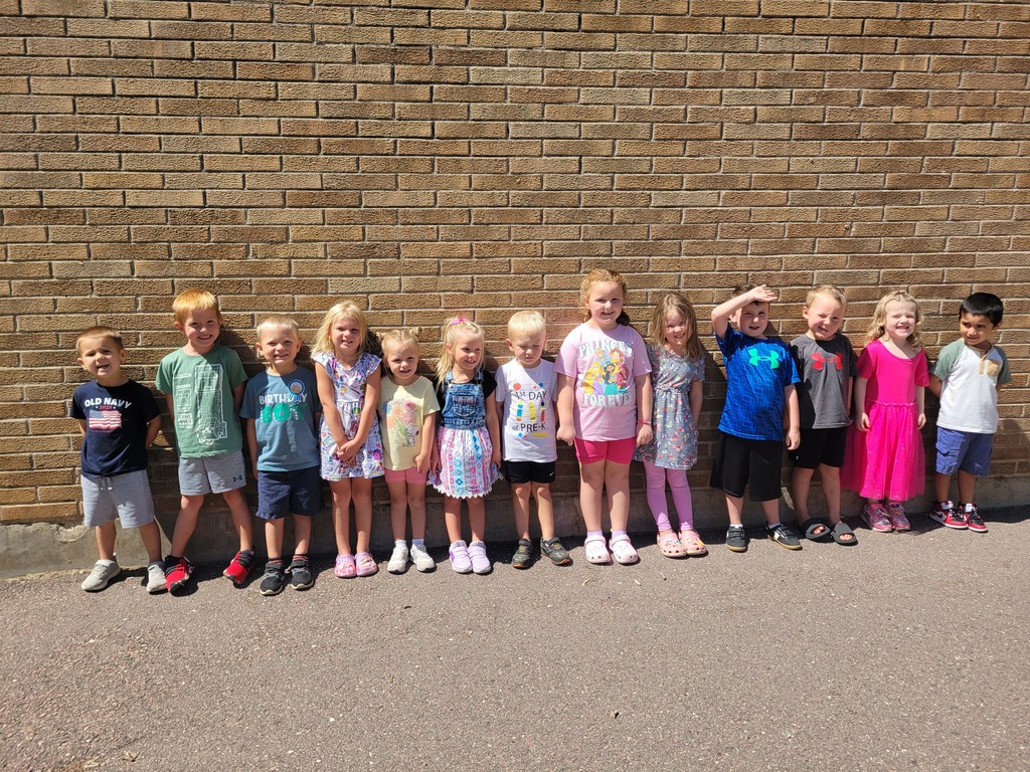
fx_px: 774
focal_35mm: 26
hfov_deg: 67.3
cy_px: 386
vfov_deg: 53.1
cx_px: 515
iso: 40
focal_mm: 5.4
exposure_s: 1/2314
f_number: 1.8
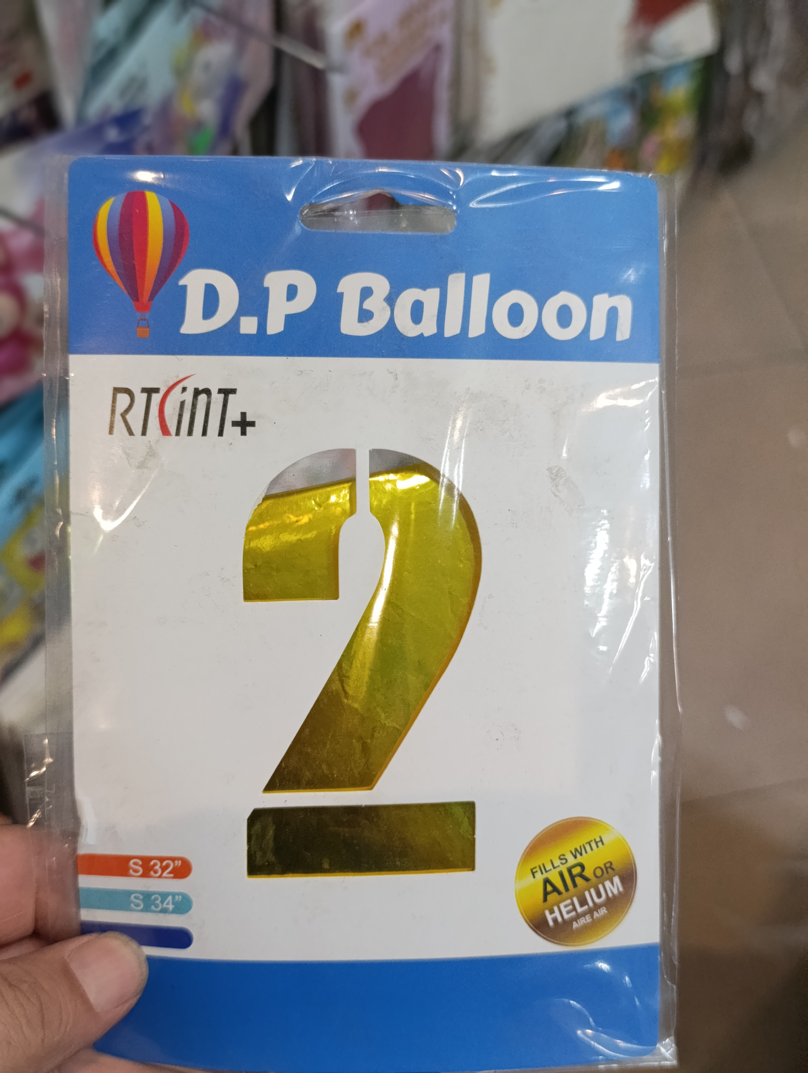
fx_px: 1428
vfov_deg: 41.2
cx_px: 404
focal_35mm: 46
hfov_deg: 31.6
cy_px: 536
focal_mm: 6.14
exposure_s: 1/100
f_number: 1.6
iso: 1000
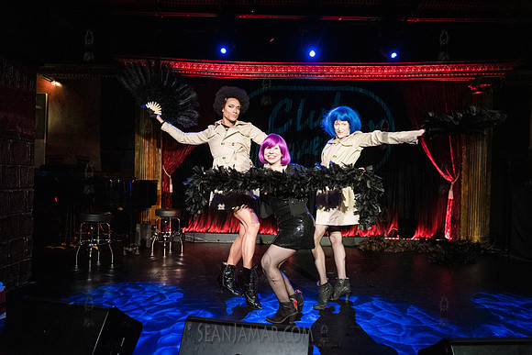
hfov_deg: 72.4
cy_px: 178
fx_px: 363
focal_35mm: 25
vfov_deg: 52.1
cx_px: 266
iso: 5000
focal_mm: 24
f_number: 3.5
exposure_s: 1/250
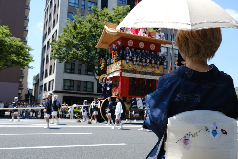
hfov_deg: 57.2
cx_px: 119
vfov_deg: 40.0
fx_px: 218
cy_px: 80
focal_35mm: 33
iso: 160
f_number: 5.6
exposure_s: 1/320
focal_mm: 22.3
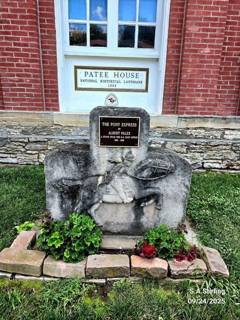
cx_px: 120
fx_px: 213
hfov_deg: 58.9
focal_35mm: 23
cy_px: 160
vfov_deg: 73.9
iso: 32
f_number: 1.7
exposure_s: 1/182
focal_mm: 6.3
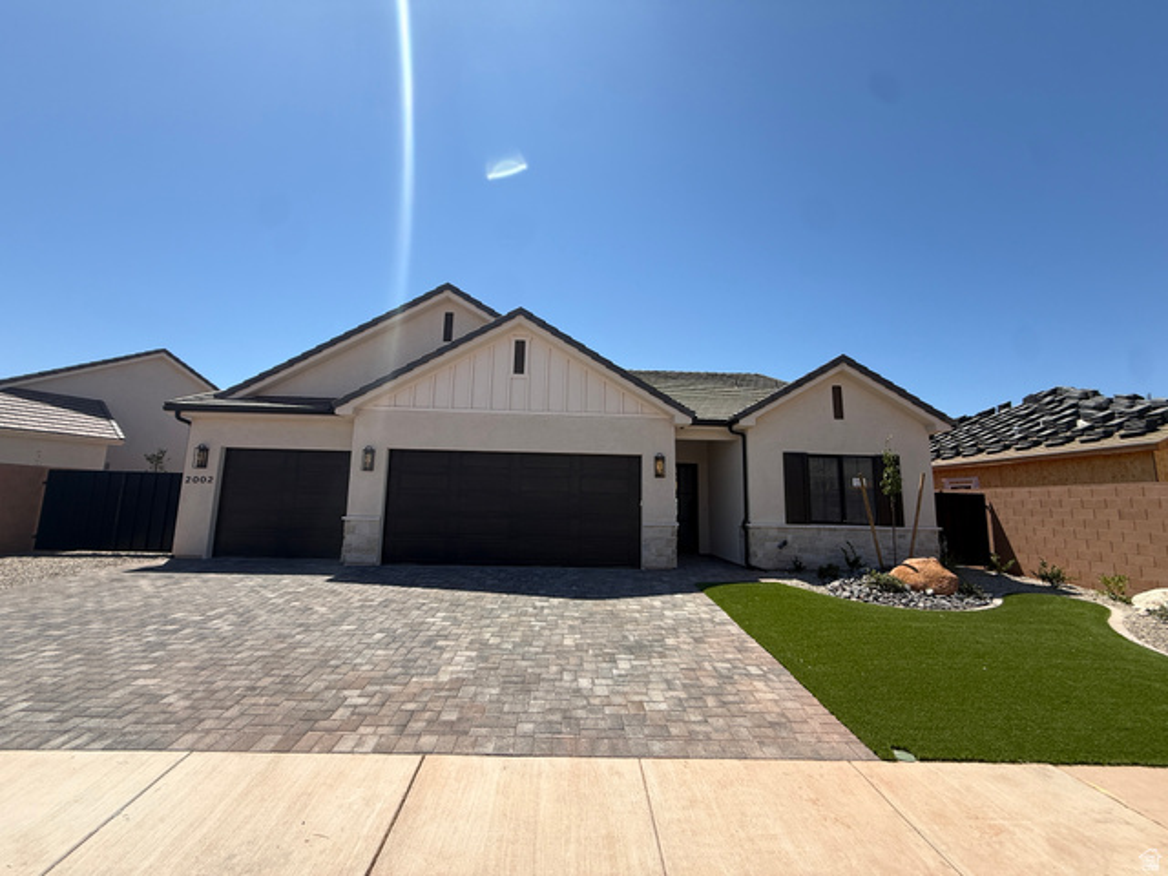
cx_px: 584
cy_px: 438
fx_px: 472
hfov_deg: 102.1
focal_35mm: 14
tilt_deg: +8.3
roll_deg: -2.9
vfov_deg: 85.7
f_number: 2.2
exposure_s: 1/1572
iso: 50
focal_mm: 2.22
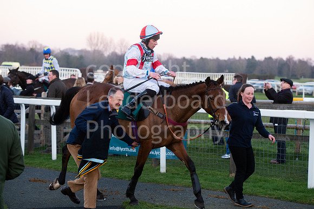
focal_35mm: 98
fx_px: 854
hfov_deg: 20.8
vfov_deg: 13.9
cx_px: 157
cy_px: 104
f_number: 5
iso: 2000
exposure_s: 1/320
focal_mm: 98
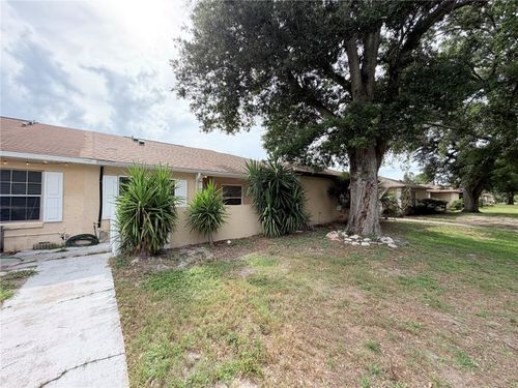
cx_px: 259
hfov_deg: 102.1
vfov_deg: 85.7
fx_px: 209
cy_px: 194
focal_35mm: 14
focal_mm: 2.22
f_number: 2.2
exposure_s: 1/717
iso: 40
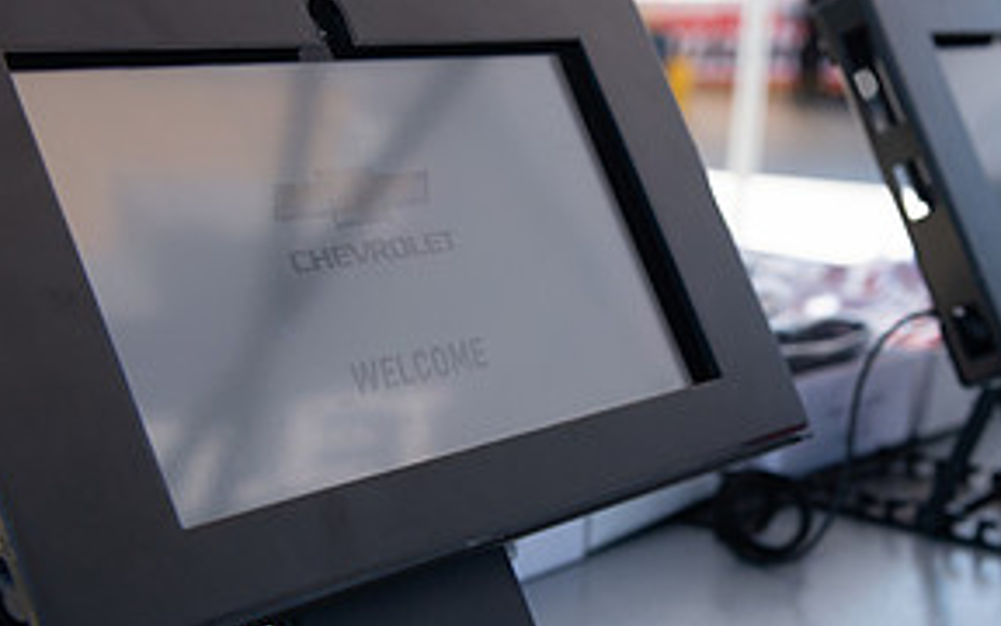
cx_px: 747
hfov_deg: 27.5
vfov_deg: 17.6
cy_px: 339
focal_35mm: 74
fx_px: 2019
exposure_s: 1/1000
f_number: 4
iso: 250
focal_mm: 36
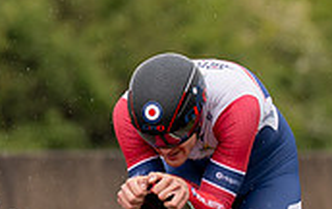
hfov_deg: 1.7
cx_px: 179
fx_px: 11162
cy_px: 185
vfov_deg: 1.1
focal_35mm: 1232
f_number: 3.5
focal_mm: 200
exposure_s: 1/1000
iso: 320
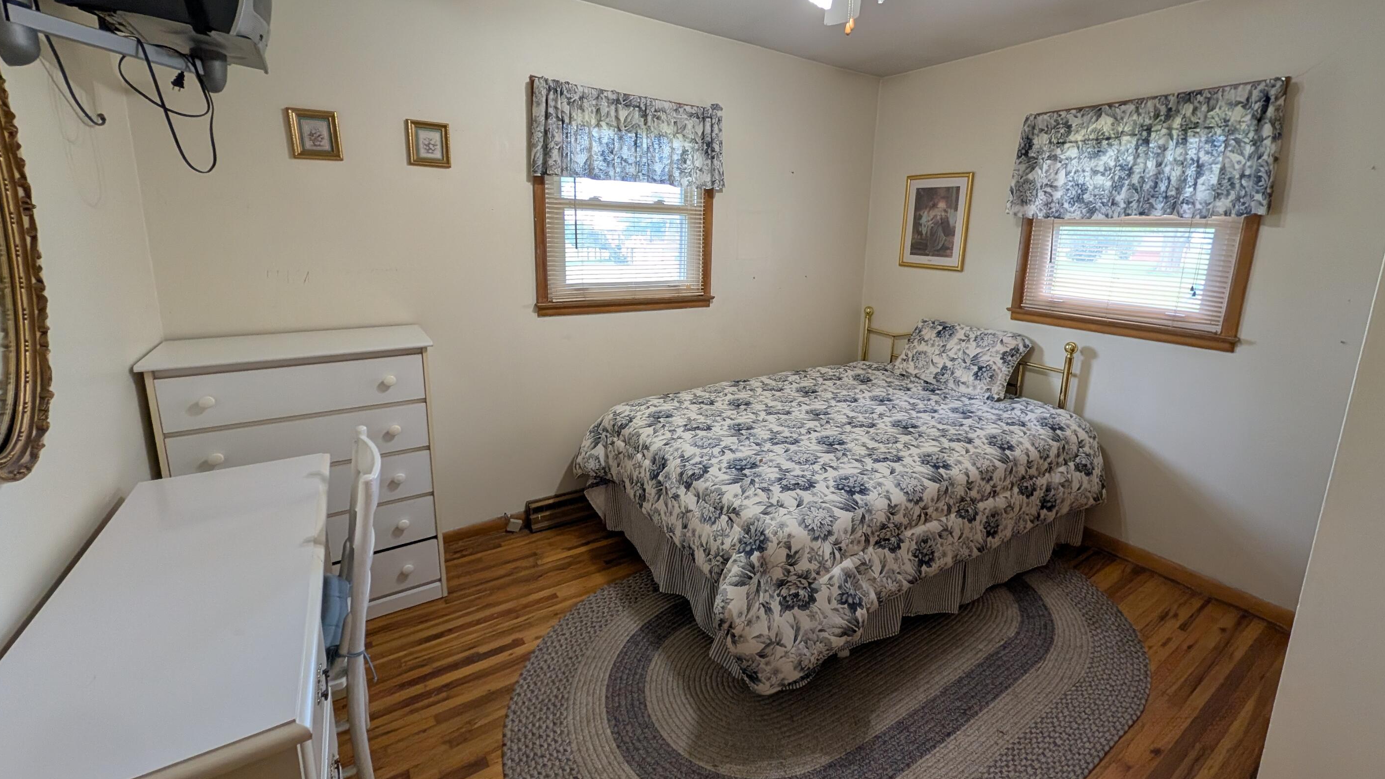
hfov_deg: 106.7
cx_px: 735
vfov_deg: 74.0
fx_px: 514
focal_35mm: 14
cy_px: 343
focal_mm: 2.02
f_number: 1.7
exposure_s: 1/120
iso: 117
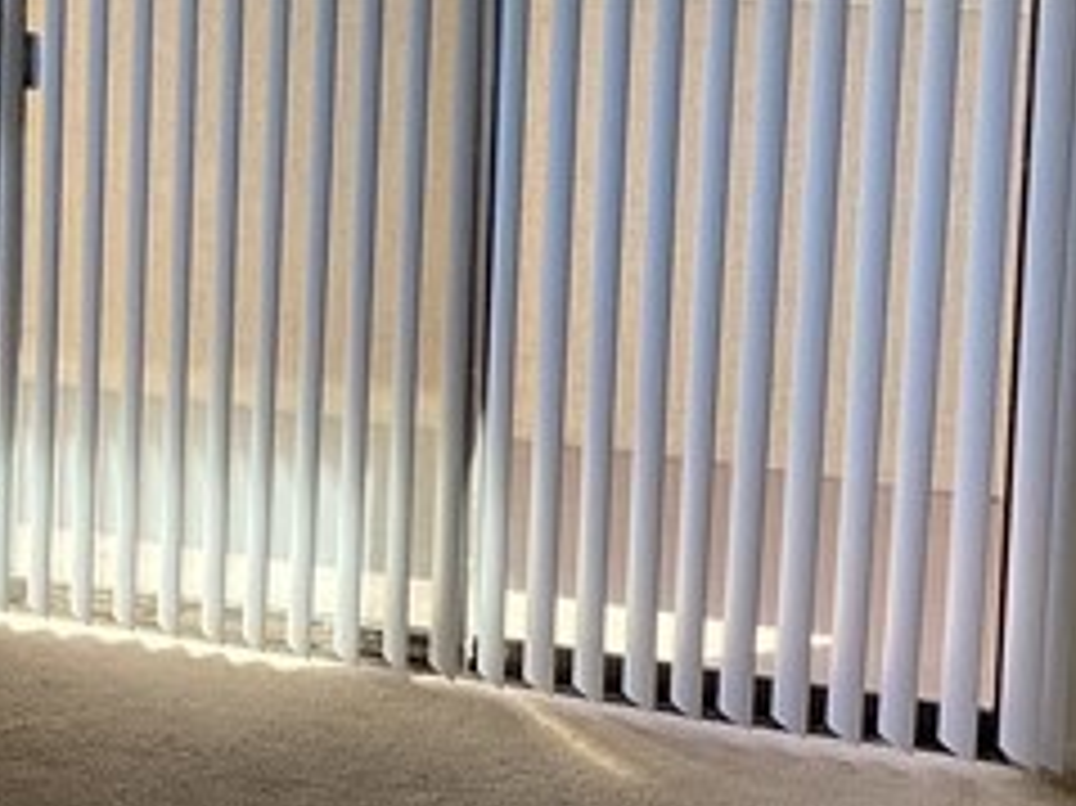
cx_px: 189
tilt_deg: -7.6
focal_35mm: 83
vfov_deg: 17.4
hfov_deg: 23.2
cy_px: 50
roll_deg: -0.5
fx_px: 2579
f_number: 2.4
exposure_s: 1/120
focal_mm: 3.3
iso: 50
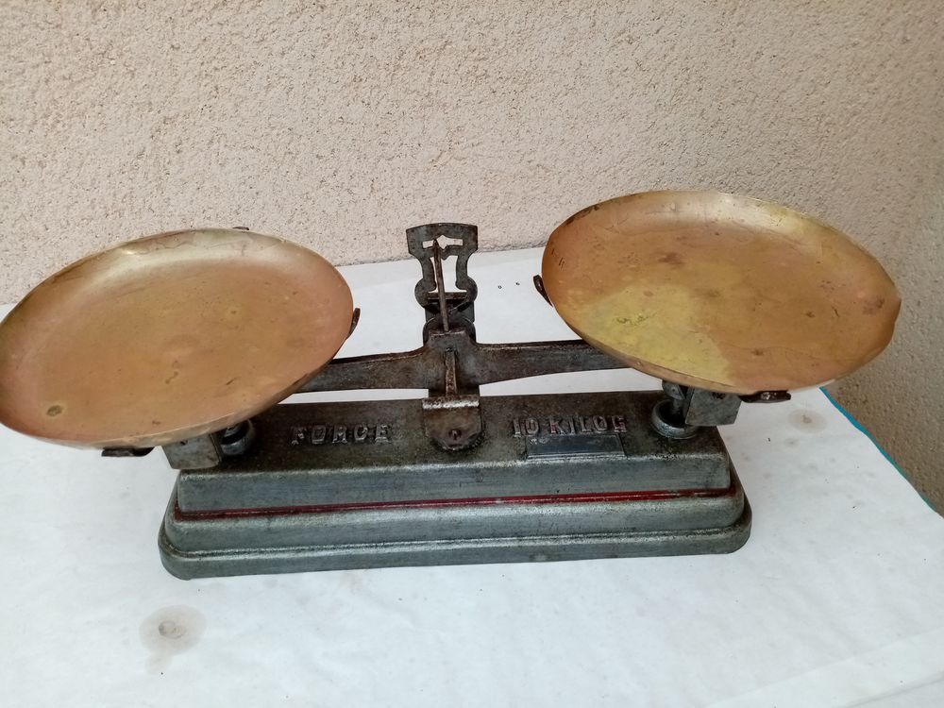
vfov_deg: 53.1
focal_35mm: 26
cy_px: 354
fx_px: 709
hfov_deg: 67.3
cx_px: 472
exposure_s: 1/100
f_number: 1.8
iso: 162
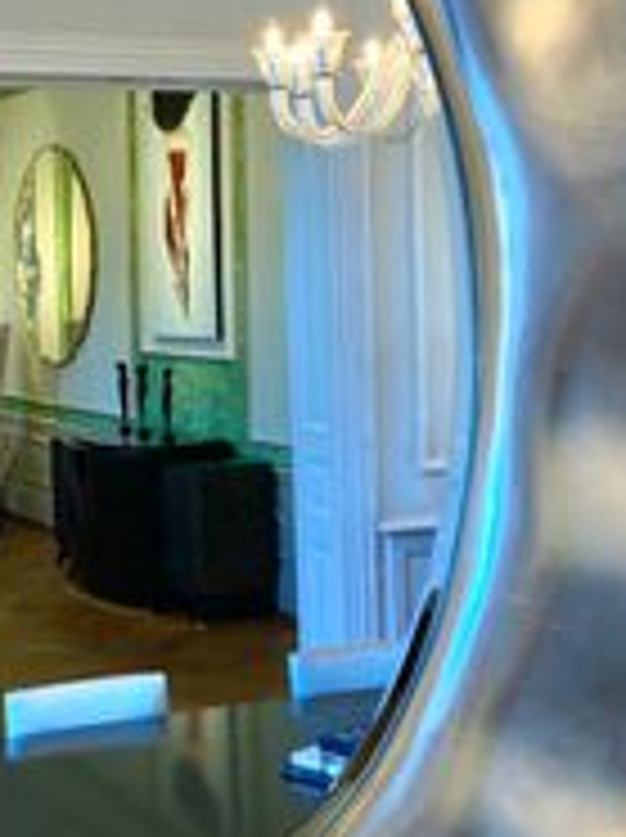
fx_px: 1692
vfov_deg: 27.7
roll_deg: +2.0
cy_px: 315
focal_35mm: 70
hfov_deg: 20.6
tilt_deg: +0.5
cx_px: 79
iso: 100
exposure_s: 1/100
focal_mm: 4.25
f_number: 1.8
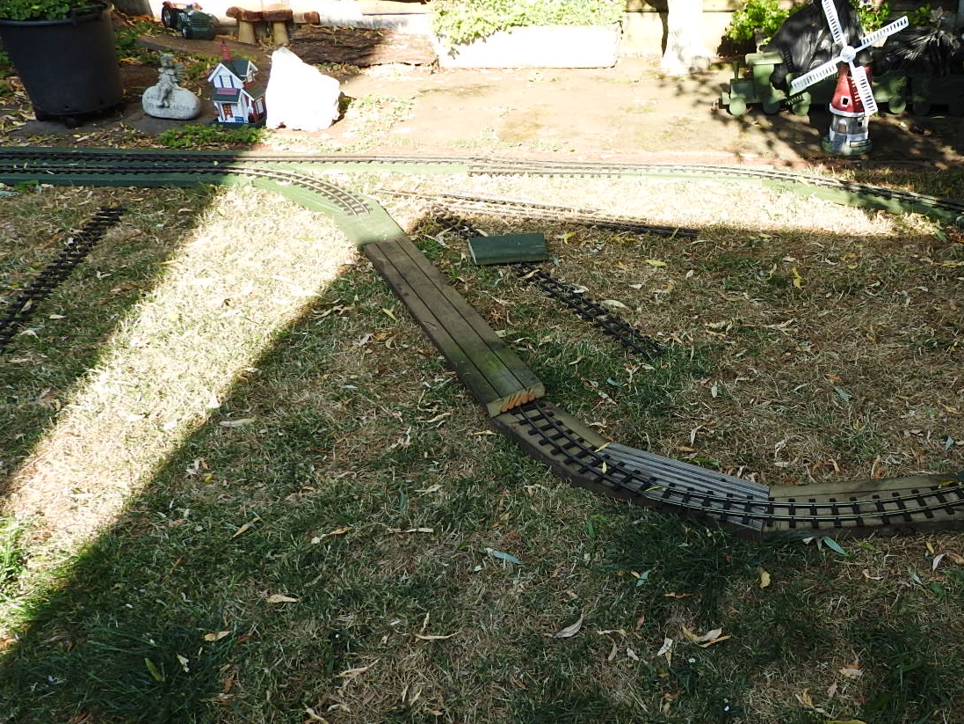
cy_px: 391
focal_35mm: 35
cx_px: 677
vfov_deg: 40.7
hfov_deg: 51.2
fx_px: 975
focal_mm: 4.3
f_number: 3.3
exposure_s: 1/250
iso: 100
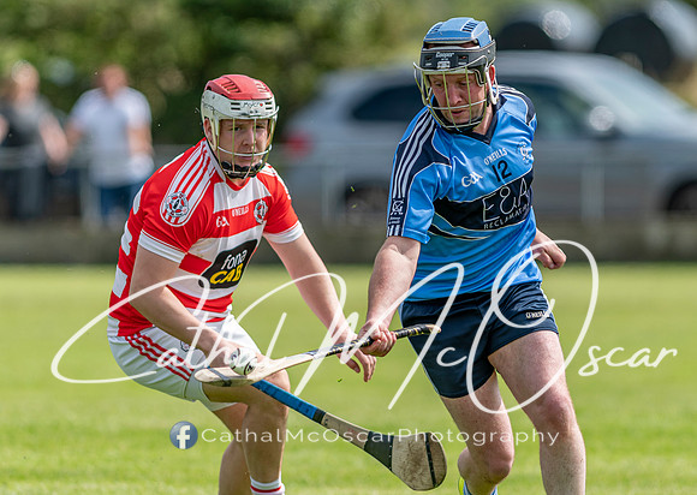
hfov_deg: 3.6
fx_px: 10943
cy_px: 238
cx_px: 421
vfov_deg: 2.6
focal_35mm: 554
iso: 100
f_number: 2.8
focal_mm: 300
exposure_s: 1/1600
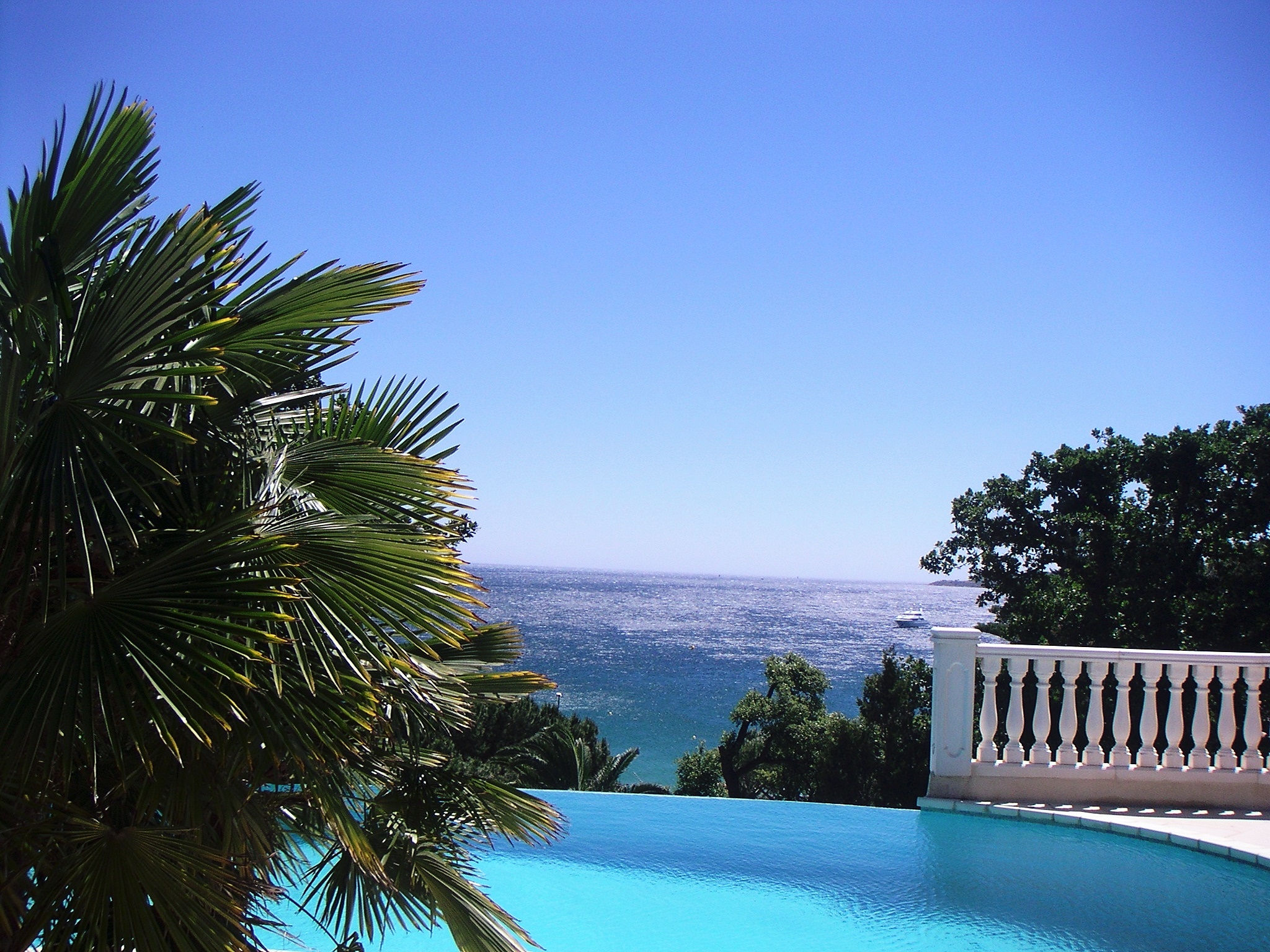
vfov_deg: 38.7
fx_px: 1357
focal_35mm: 37
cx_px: 635
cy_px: 476
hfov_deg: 50.1
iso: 50
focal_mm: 5.7
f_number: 6.6
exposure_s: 1/190
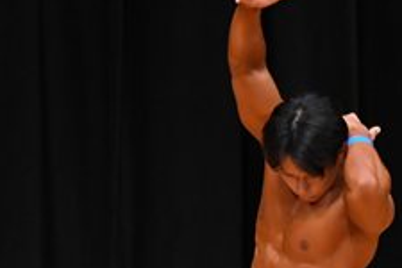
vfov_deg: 1.8
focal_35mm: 774
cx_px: 399
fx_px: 8642
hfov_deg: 2.7
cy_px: 313
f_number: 5.6
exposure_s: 1/400
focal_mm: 150
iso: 3200
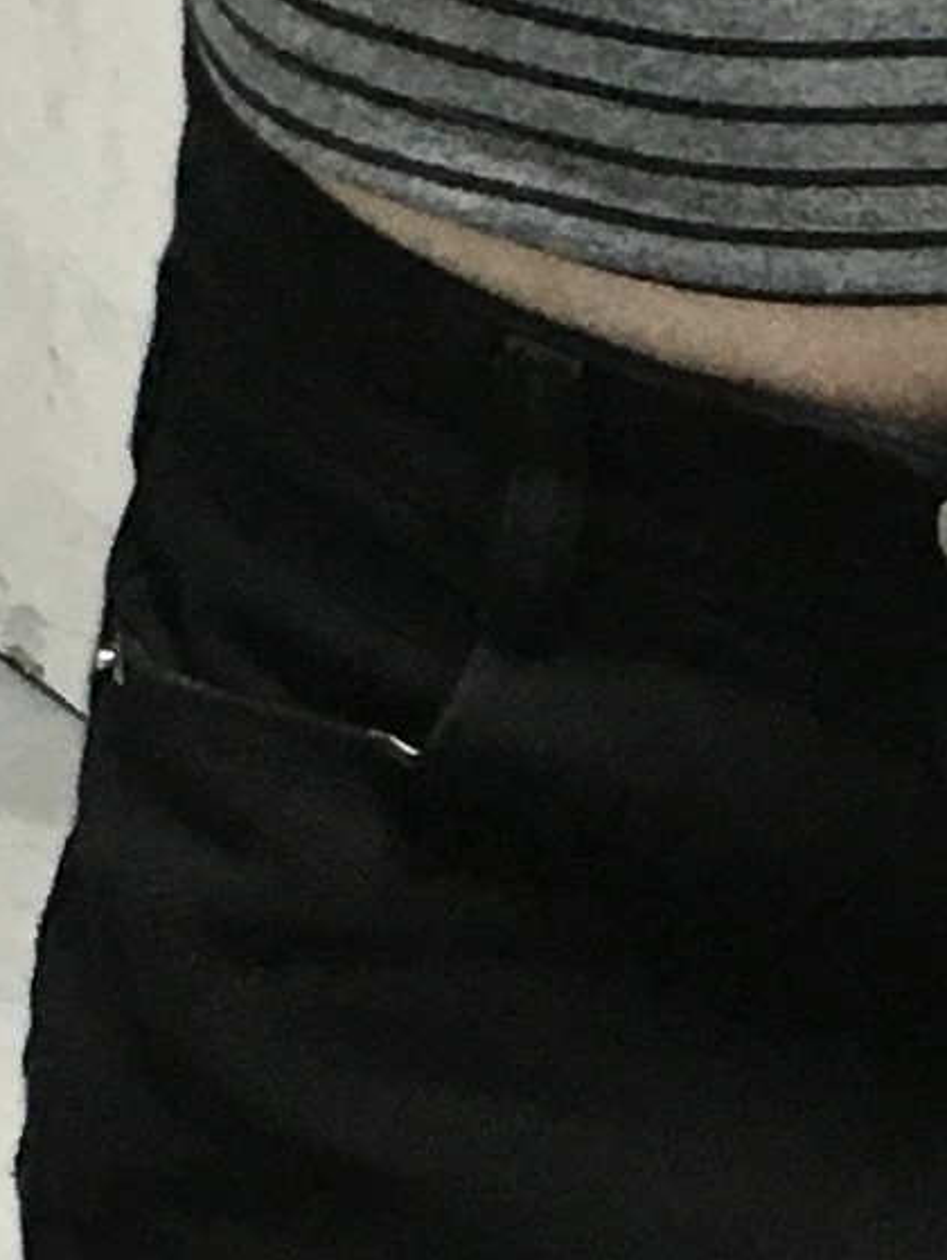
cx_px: 1184
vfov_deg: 9.4
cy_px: 974
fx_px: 7615
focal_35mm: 209
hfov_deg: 7.1
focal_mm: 4.15
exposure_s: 1/33
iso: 50
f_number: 2.2
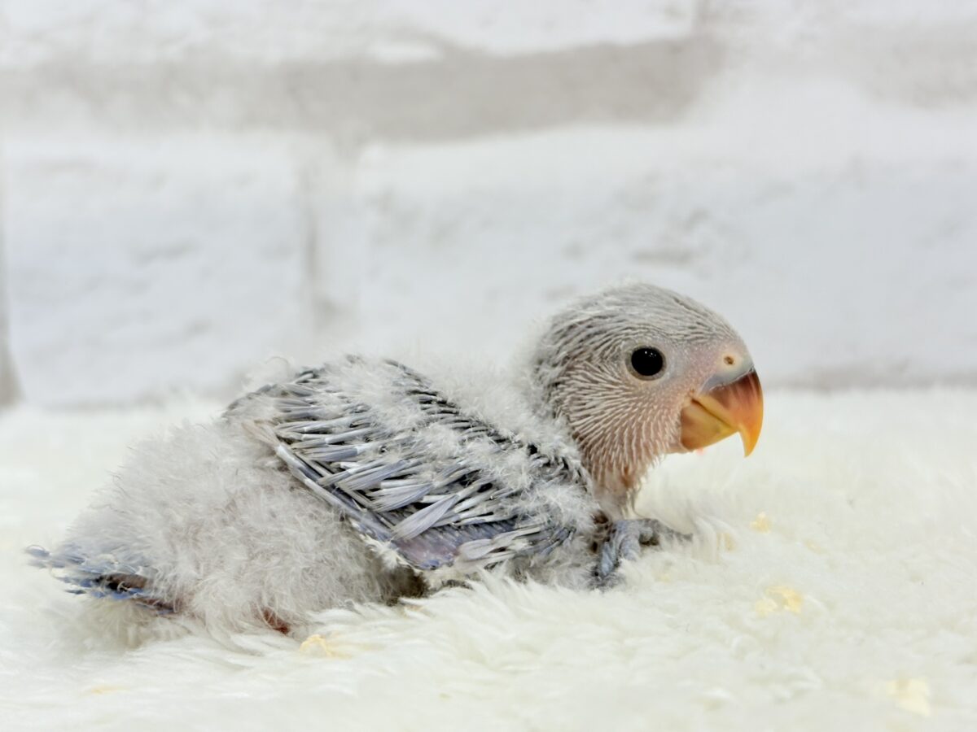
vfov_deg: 28.0
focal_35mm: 52
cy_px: 366
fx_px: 1468
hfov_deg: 36.8
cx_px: 488
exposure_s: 1/100
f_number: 1.6
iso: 64
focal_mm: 5.96
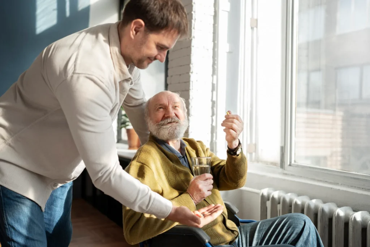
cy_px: 124
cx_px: 185
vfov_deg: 37.9
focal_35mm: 35
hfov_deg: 54.4
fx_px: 360
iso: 100
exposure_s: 1/400
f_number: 2
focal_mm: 35
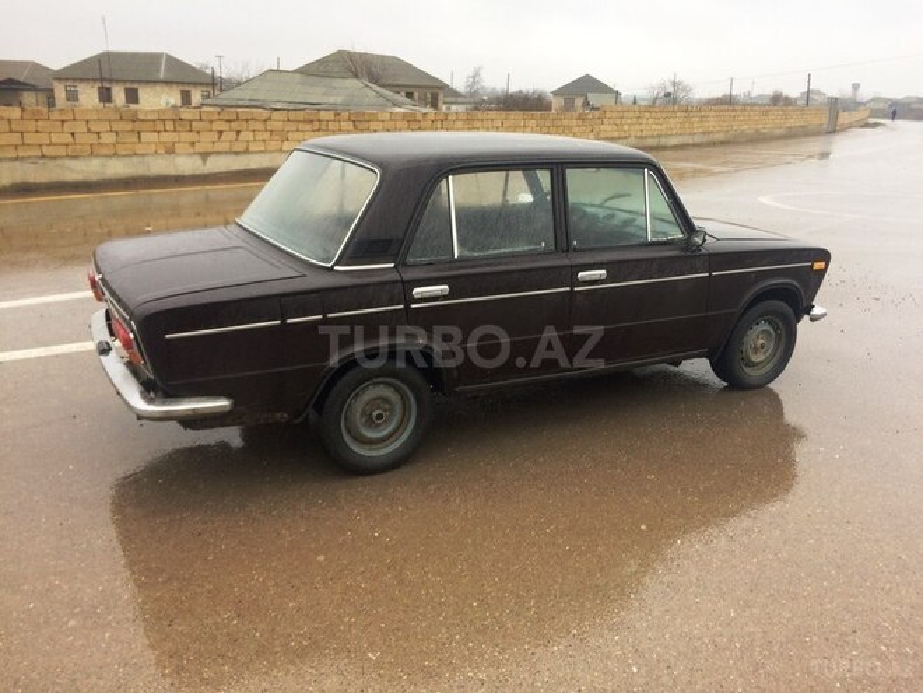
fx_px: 773
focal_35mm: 29
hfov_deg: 61.7
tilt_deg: -16.7
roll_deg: -1.1
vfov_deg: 48.2
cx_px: 462
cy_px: 346
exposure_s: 1/100
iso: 64
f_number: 2.2
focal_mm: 4.15
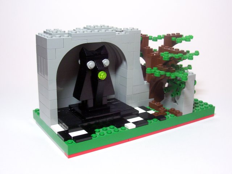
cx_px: 116
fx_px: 281
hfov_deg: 44.8
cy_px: 87
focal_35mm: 42
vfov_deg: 34.3
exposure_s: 1/15
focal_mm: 7
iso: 160
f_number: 3
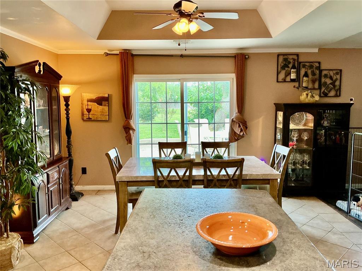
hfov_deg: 61.7
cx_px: 181
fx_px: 303
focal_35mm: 29
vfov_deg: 48.2
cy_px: 136
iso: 125
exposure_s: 1/60
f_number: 1.8
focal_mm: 3
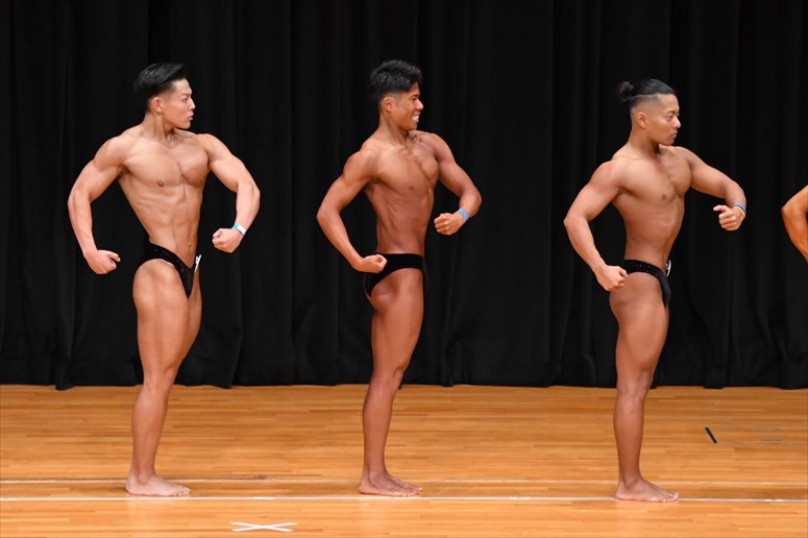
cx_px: 404
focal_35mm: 270
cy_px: 269
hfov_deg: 7.6
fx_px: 6057
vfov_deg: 5.1
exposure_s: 1/400
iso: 4000
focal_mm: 180
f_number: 5.6
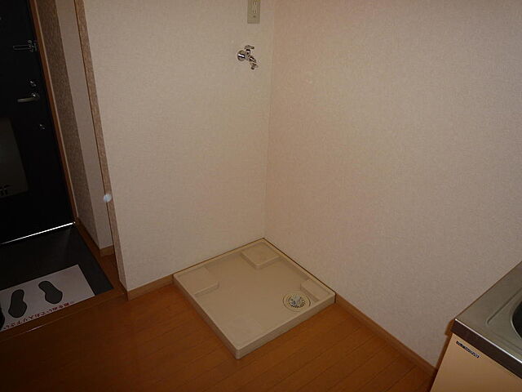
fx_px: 377
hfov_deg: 69.4
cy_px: 196
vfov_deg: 54.9
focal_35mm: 25
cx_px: 261
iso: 100
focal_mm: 4.4
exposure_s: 1/30
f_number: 2.8
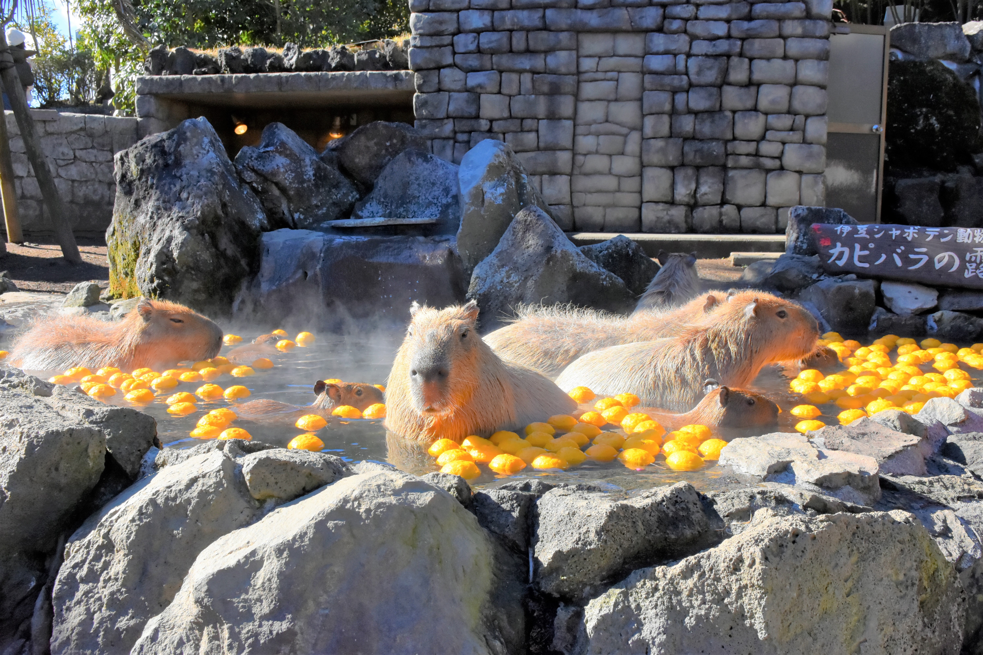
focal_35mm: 36
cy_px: 328
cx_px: 492
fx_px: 983
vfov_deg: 36.9
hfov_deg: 53.1
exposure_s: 1/1600
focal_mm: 24
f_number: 7.1
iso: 1600
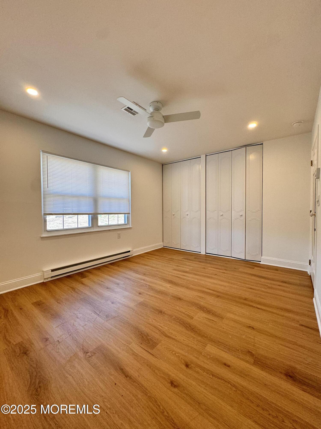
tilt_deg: -2.5
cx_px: 160
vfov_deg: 102.1
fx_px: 173
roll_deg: +1.0
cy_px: 214
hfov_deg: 85.7
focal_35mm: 14
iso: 125
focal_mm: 2.22
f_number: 2.2
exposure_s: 1/120
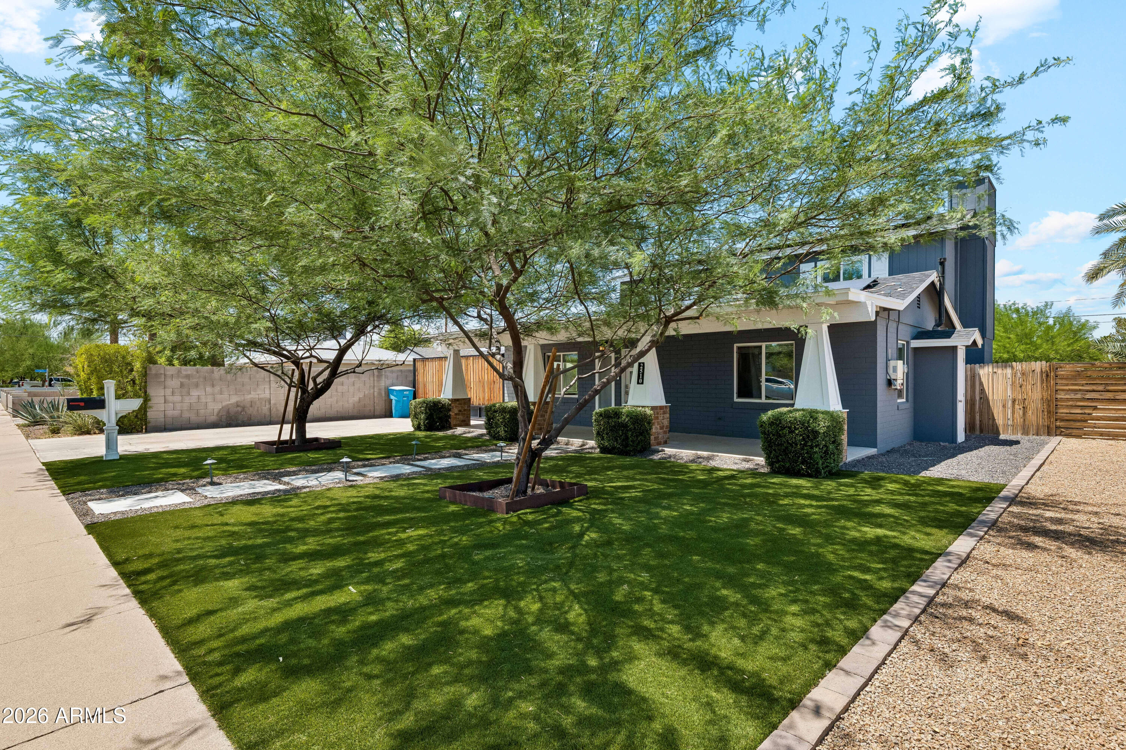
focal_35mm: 17
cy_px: 375
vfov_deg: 70.4
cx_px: 563
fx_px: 532
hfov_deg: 93.3
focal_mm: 17
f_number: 8
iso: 400
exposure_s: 1/500
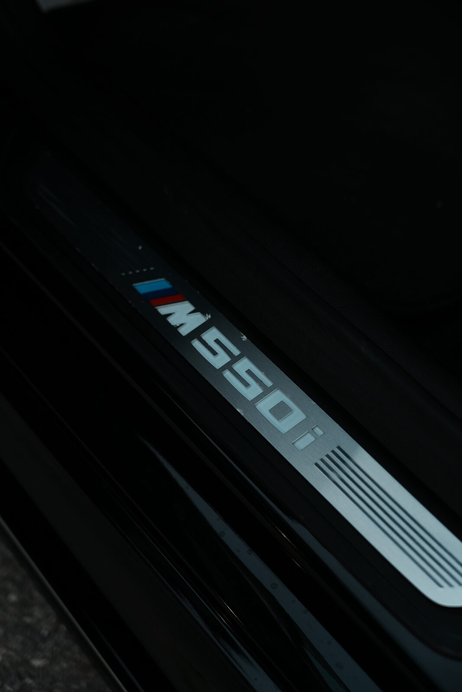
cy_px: 346
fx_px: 1328
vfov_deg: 29.2
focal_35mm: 69
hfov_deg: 19.7
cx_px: 231
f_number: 4
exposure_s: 1/250
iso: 800
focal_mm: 69
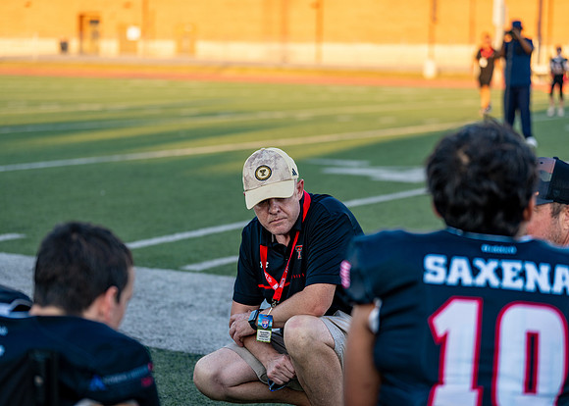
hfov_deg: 23.2
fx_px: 1388
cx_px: 284
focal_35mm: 86
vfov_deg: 16.6
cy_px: 203
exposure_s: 1/640
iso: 160
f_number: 2.8
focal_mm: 82
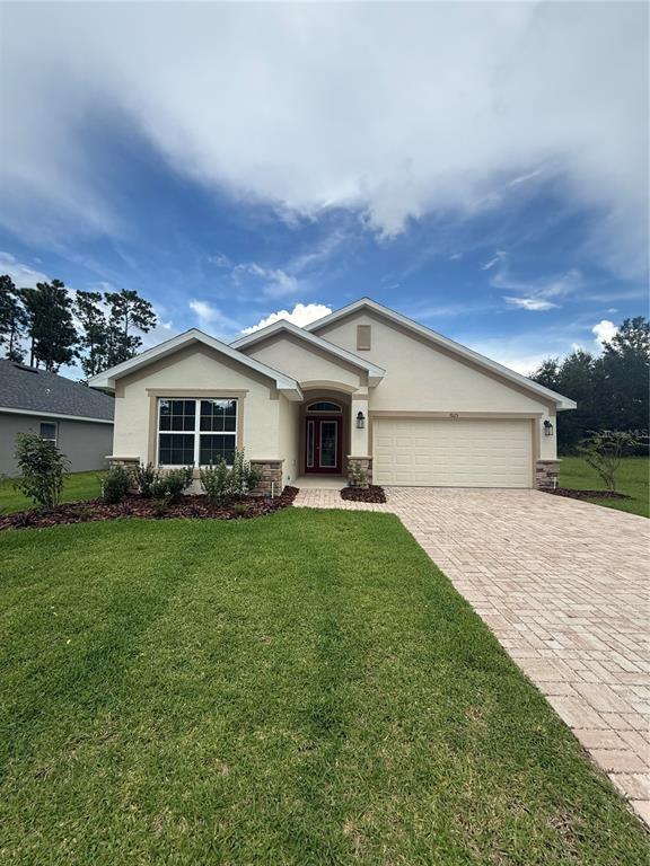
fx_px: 351
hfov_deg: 85.7
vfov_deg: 102.1
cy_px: 433
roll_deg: -1.1
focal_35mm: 14
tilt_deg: +2.7
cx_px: 325
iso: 64
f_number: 2.2
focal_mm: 2.22
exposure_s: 1/1572
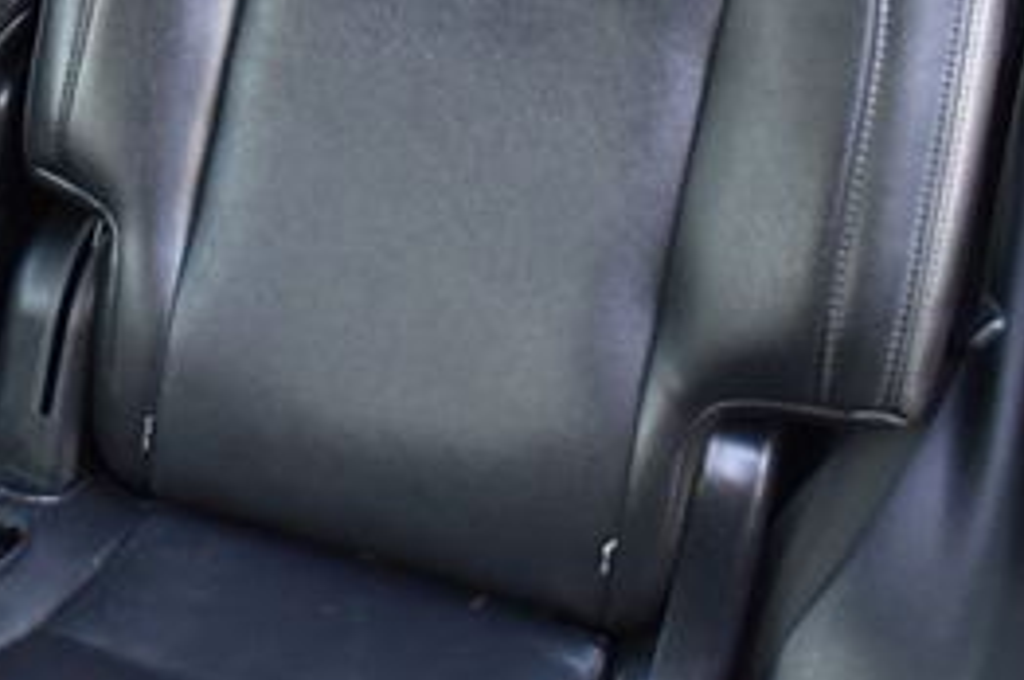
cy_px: -47
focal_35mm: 66
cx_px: 31
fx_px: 1875
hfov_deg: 28.9
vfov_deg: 19.8
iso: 1600
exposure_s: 1/15
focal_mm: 18
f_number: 3.5
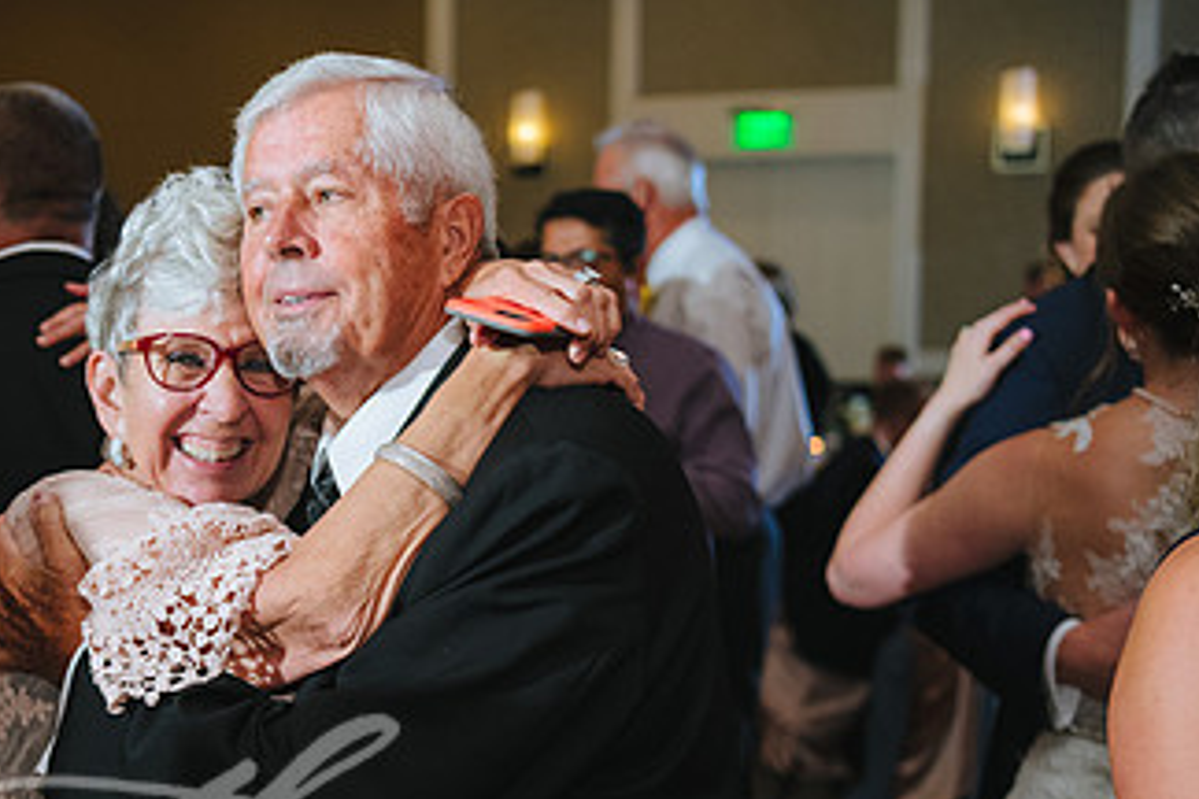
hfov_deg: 28.8
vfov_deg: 20.0
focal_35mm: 68
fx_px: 2265
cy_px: 505
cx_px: 185
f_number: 2.8
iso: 1250
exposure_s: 1/80
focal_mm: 38
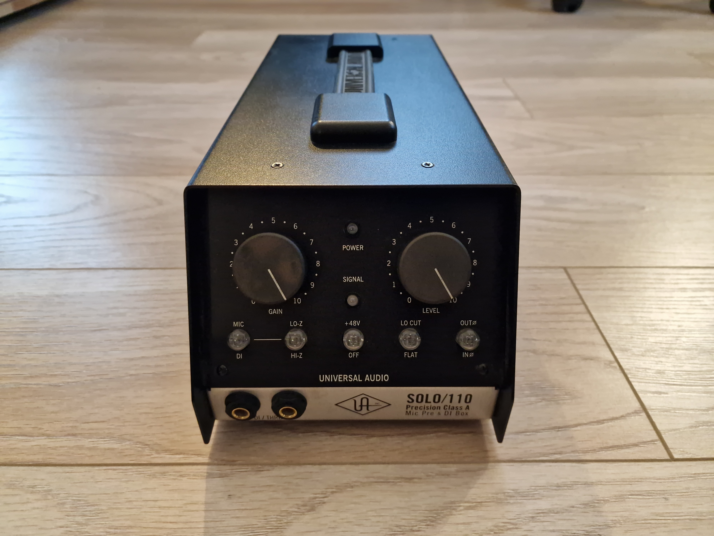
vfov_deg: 58.9
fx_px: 474
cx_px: 357
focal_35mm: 23
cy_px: 268
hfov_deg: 73.9
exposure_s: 1/24
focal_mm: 6.4
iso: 640
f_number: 1.8
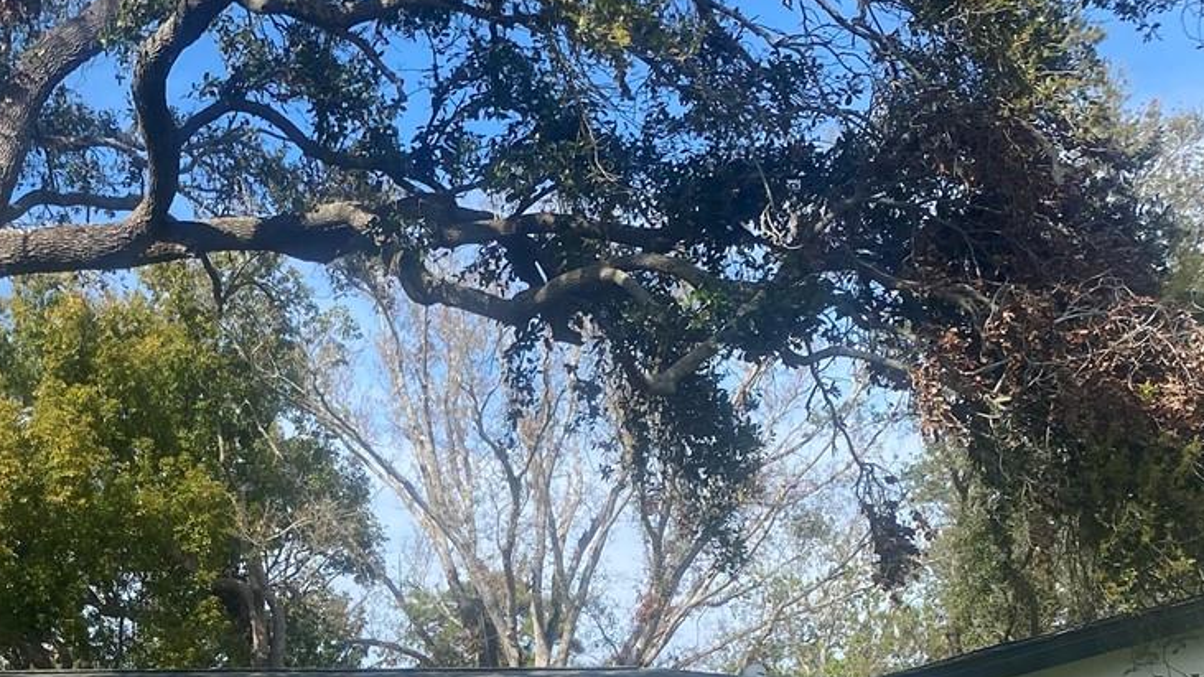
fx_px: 1979
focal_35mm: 62
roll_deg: +0.0
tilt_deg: +0.3
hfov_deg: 32.6
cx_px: 184
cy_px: 909
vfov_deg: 18.0
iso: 32
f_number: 1.8
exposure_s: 1/1727
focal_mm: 4.25
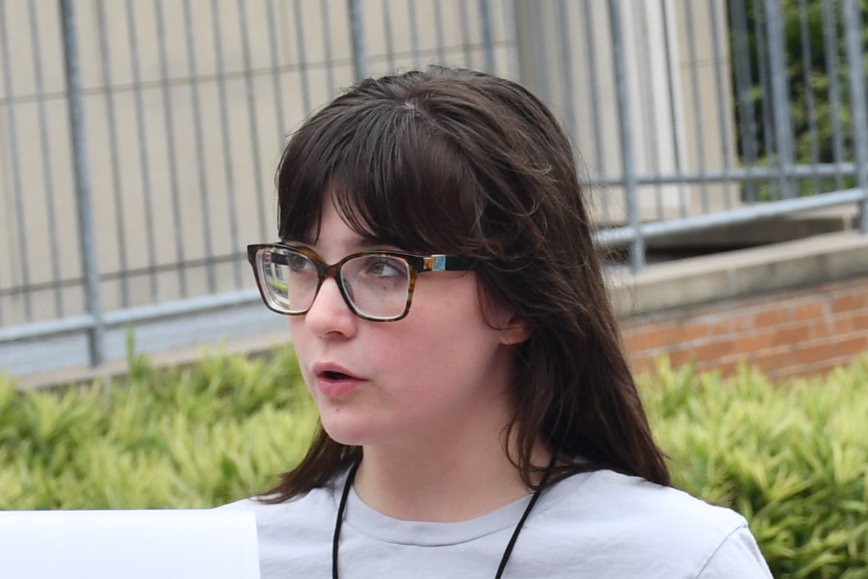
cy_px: 200
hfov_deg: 7.8
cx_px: 962
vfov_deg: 5.2
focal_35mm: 262
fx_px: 6316
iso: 140
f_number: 8
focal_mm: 45
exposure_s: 1/250
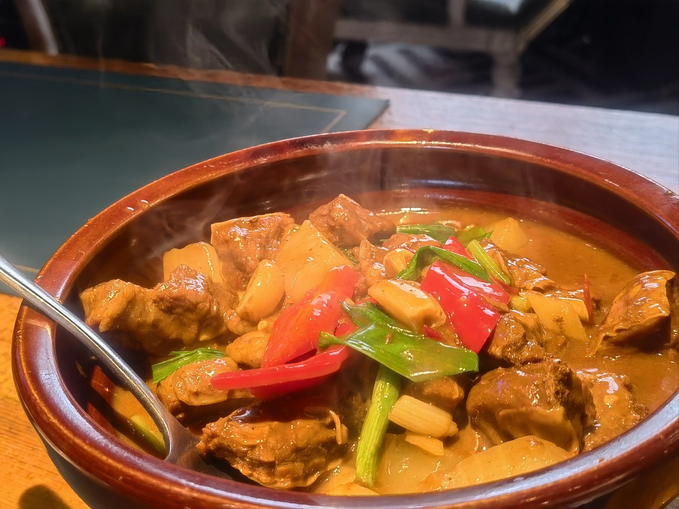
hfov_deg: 39.7
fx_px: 941
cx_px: 340
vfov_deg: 30.3
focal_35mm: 48
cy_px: 254
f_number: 1.8
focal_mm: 5.54
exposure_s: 1/167
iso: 1250
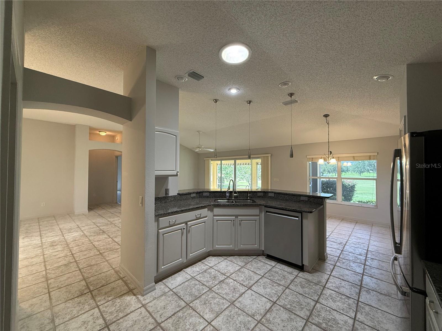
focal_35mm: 14
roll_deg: -0.6
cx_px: 221
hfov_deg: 102.1
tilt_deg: +2.6
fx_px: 179
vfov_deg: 85.7
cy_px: 166
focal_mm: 2.22
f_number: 2.2
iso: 250
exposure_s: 1/120
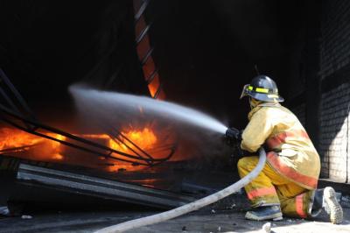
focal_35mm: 62
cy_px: 116
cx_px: 175
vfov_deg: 21.9
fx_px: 602
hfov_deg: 32.4
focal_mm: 62
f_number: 5
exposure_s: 1/100
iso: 200
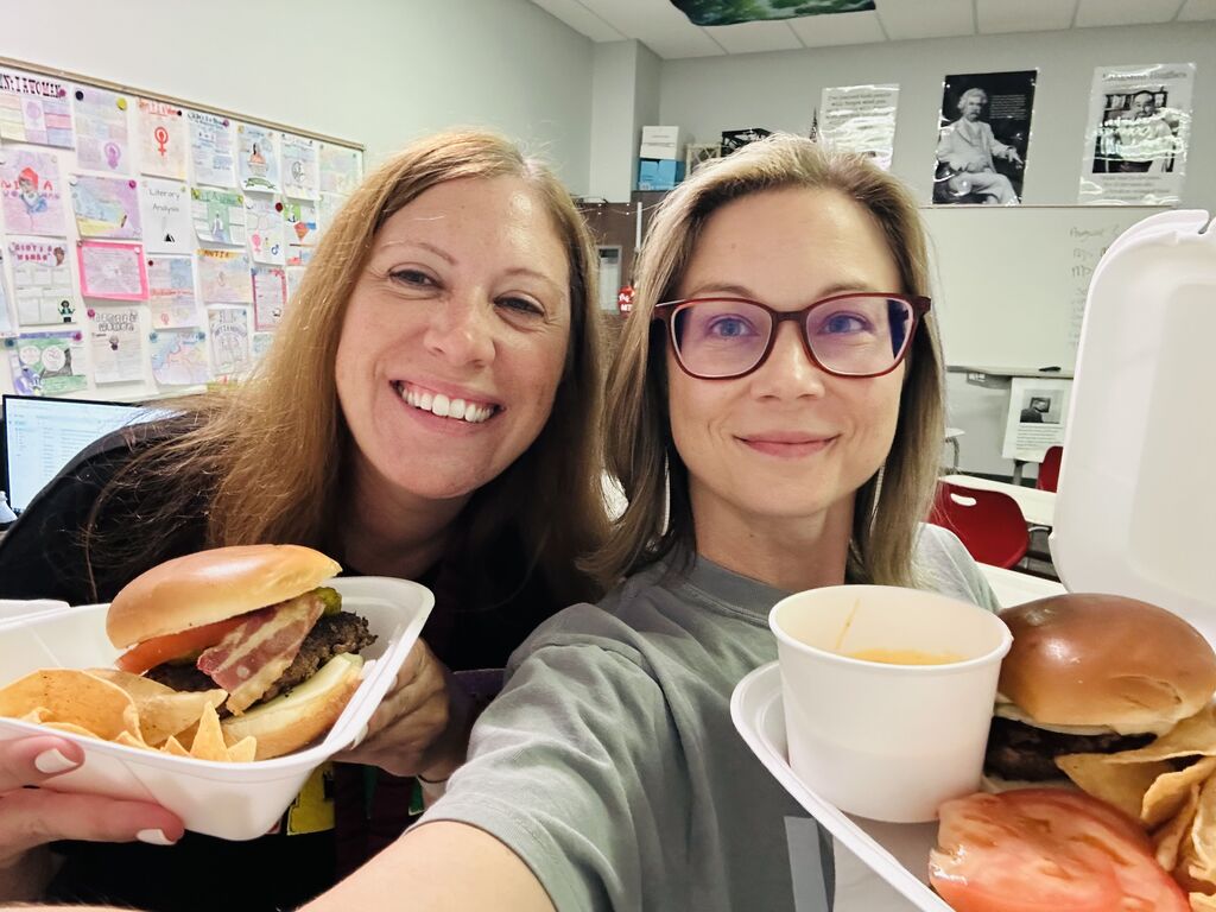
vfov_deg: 58.9
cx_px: 608
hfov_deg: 73.9
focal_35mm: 23
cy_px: 456
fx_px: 808
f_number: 1.9
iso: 400
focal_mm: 2.69
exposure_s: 1/30
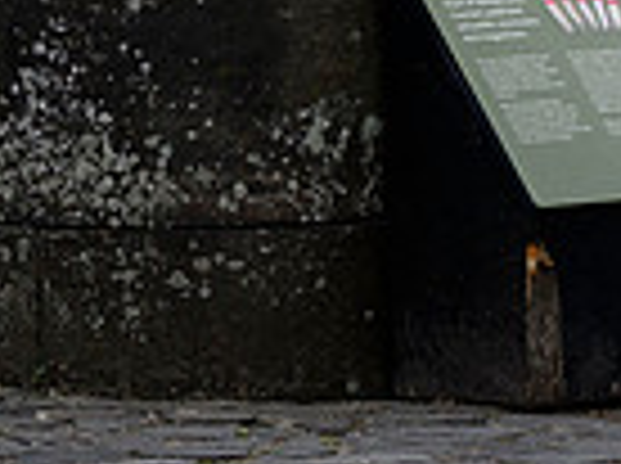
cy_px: -455
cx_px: 1143
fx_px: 10369
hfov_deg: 3.4
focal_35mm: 579
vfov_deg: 2.5
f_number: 2.8
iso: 500
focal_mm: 93
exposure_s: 1/640
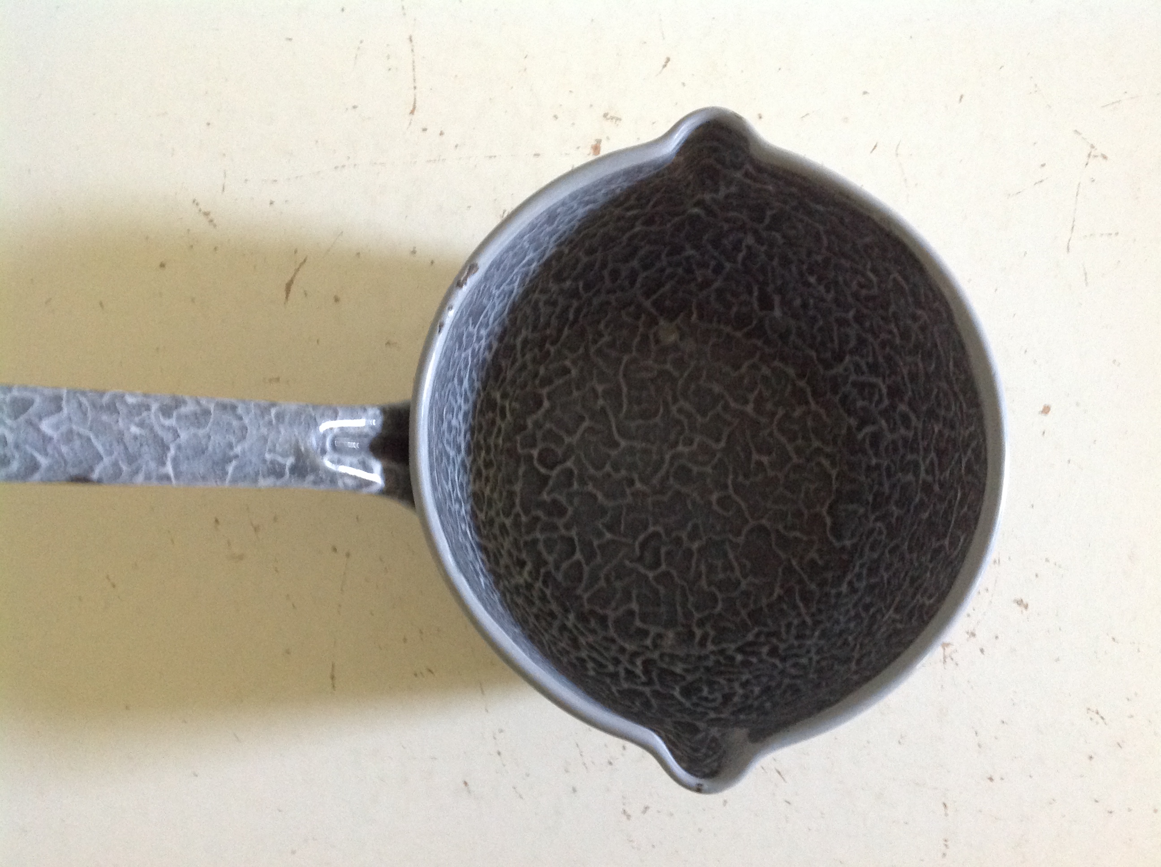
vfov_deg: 40.6
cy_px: 434
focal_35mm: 35
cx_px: 580
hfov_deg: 52.7
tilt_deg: -82.0
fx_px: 1172
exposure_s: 1/15
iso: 320
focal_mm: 4.28
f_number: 2.4
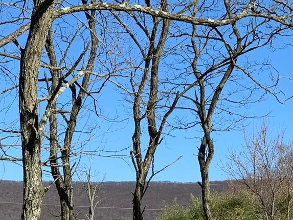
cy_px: 271
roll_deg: -2.2
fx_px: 787
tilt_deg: +0.7
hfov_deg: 20.8
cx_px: 58
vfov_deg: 15.3
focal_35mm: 93
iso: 25
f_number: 1.8
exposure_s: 1/1661
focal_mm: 4.25
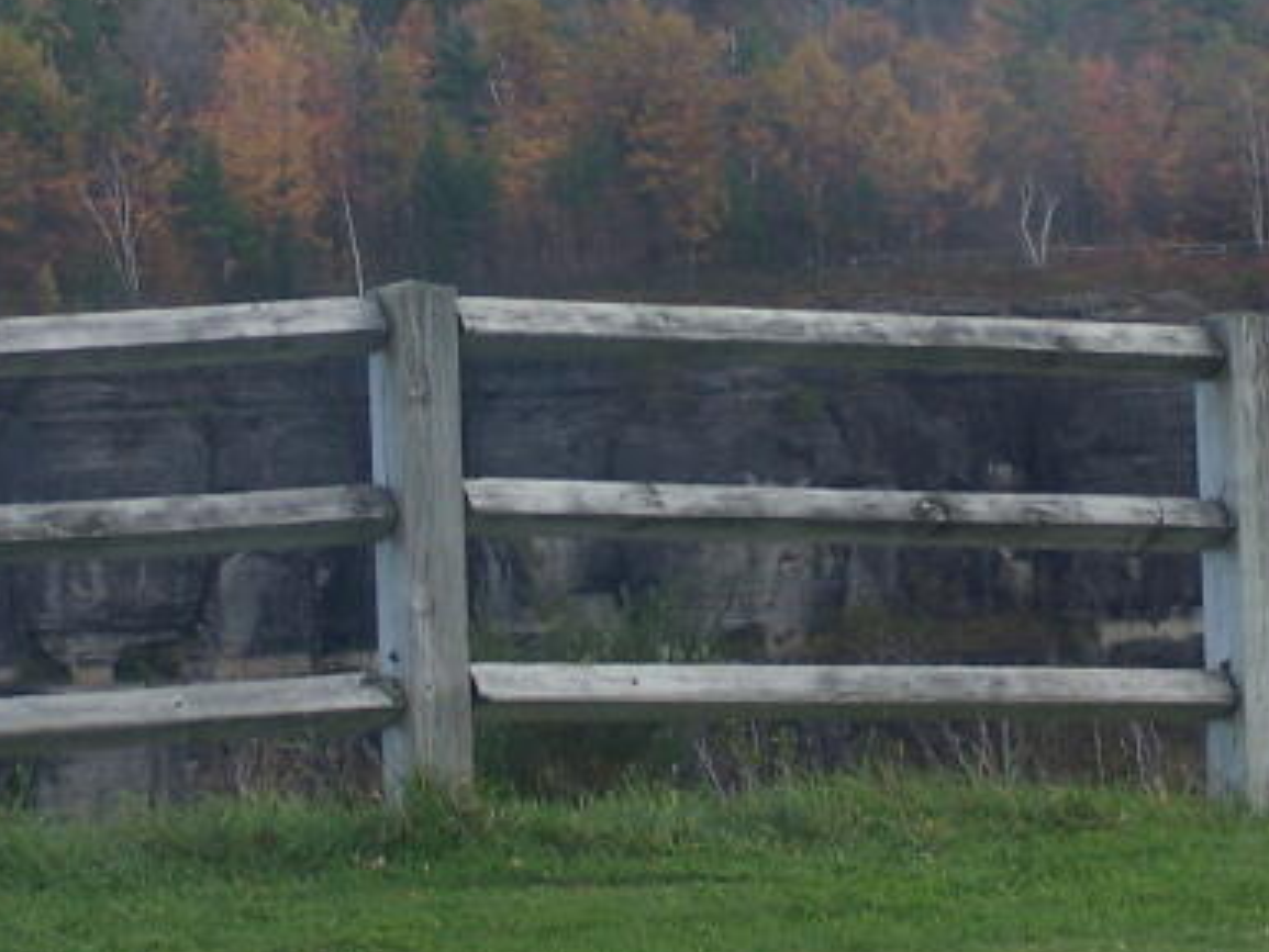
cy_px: -79
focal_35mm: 218
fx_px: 7994
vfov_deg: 6.8
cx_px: 1121
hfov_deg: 9.0
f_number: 3.2
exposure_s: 1/320
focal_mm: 13.7
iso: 80
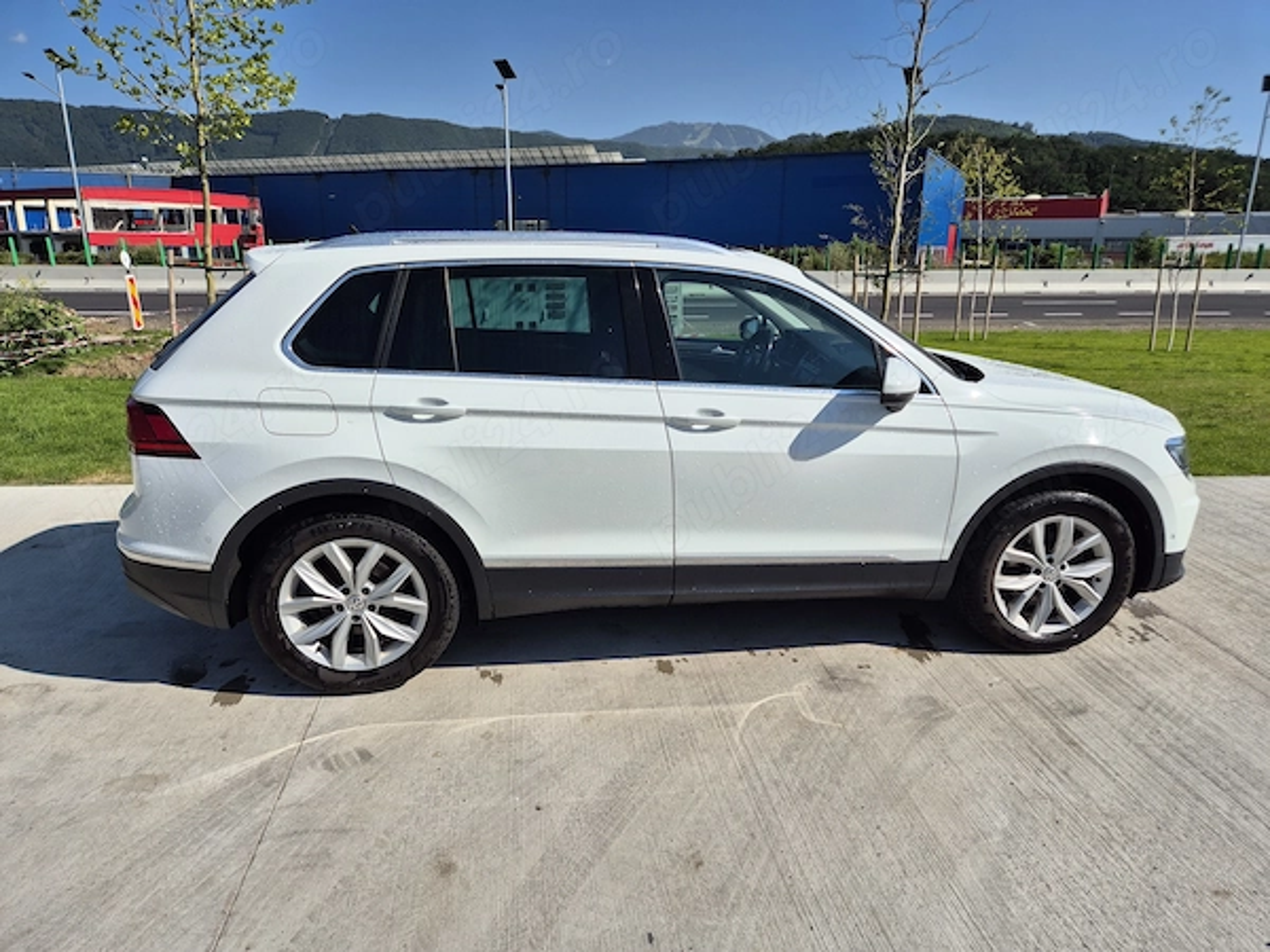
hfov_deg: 73.9
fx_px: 844
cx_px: 635
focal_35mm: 23
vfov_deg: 58.9
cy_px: 476
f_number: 1.8
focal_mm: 5.4
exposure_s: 1/3240
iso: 25
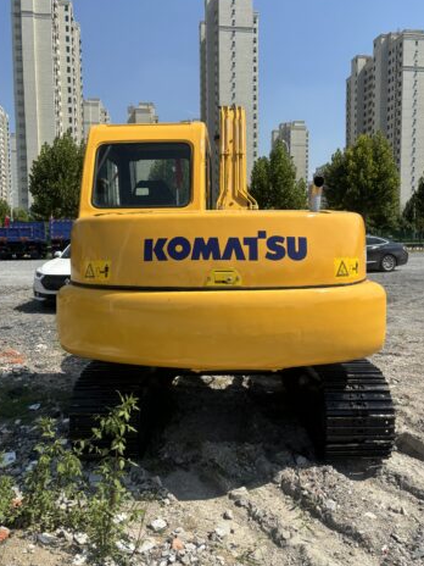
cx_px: 211
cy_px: 268
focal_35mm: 28
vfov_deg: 63.4
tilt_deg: -2.8
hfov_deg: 49.7
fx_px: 457
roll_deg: +0.6
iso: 50
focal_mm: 5.96
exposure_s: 1/3311
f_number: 1.6
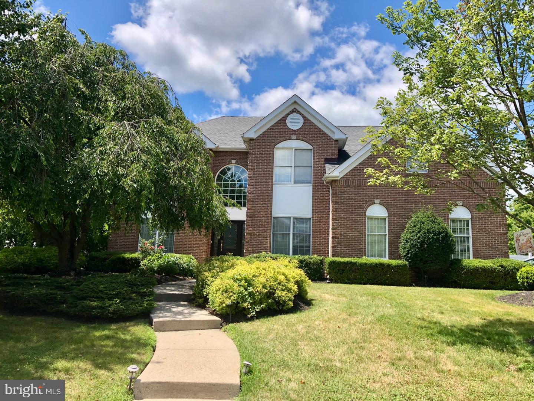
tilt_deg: +10.3
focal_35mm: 28
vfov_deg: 49.7
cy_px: 200
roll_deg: -3.1
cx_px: 267
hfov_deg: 63.4
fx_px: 432
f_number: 1.8
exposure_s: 1/1389
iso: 20
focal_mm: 3.99
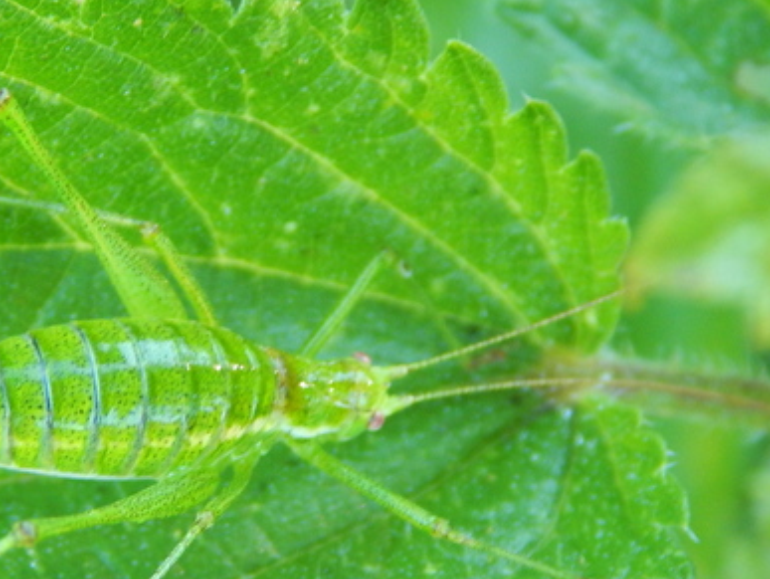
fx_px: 5099
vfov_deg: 6.5
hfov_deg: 8.6
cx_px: 158
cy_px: 412
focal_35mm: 229
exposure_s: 1/30
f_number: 4.5
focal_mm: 18.7
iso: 250
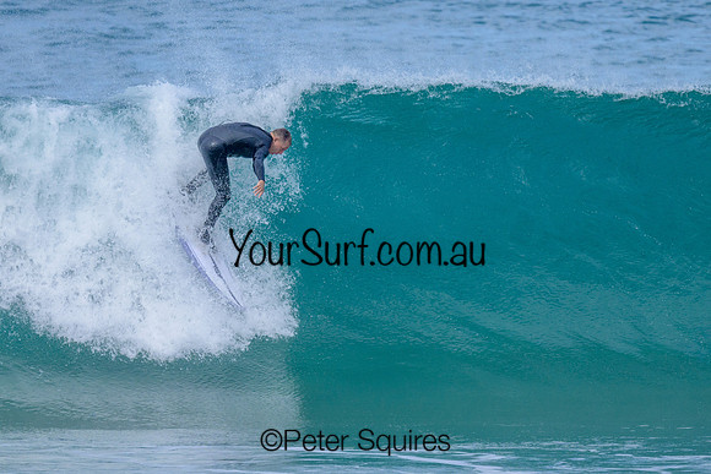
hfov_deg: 1.9
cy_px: 179
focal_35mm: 1099
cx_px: 344
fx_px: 21718
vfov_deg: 1.3
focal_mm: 800
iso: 500
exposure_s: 1/2000
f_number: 6.3
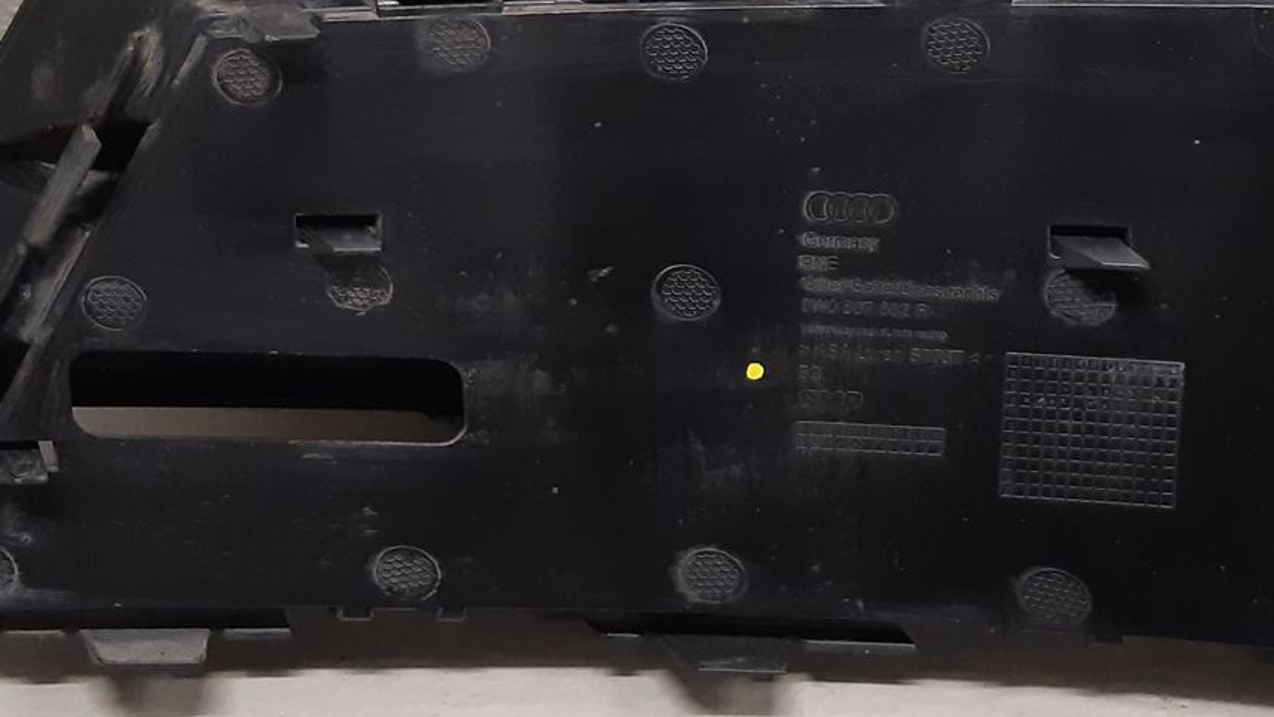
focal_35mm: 68
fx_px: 2297
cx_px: 877
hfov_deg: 30.7
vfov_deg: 17.6
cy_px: 172
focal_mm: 3.93
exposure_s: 1/50
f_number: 1.7
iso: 200
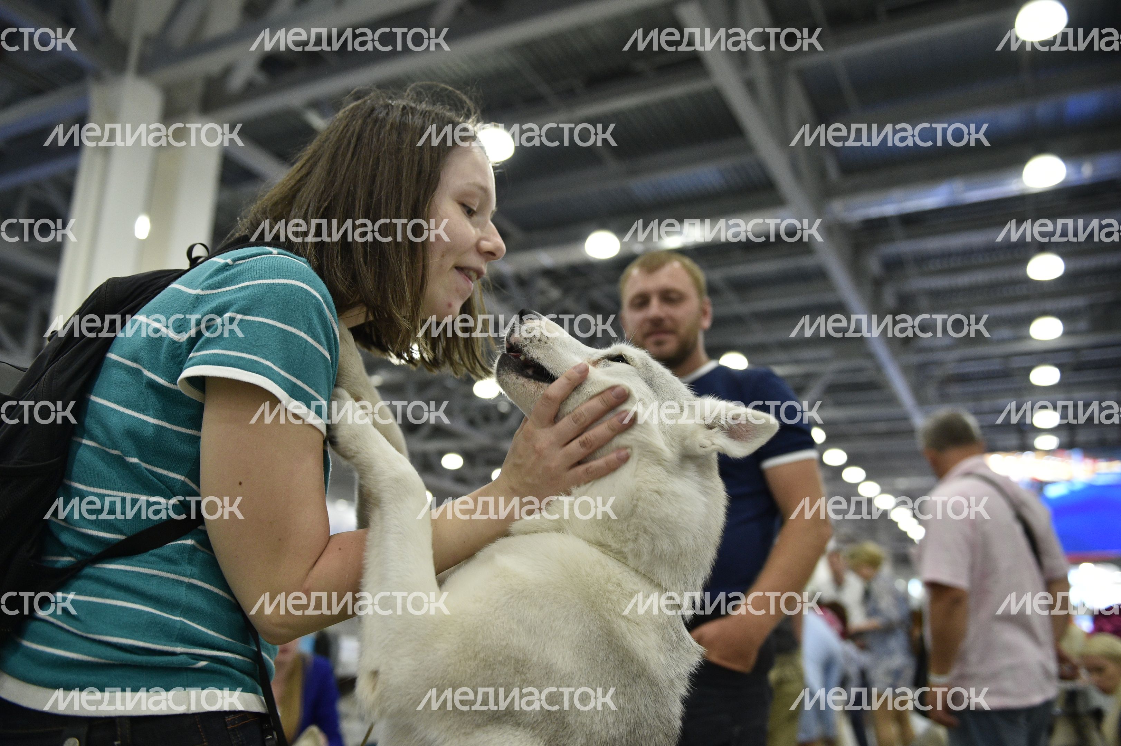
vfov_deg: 41.1
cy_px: 373
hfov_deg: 58.7
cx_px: 560
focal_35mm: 32
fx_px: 996
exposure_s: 1/200
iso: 2500
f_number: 2.8
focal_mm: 32
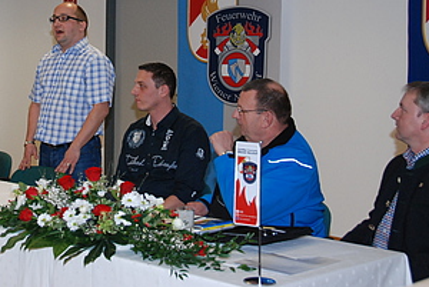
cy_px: 66
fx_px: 907
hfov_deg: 26.4
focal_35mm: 76
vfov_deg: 17.9
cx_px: 122
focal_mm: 32
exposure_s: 1/60
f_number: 7.1
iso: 800
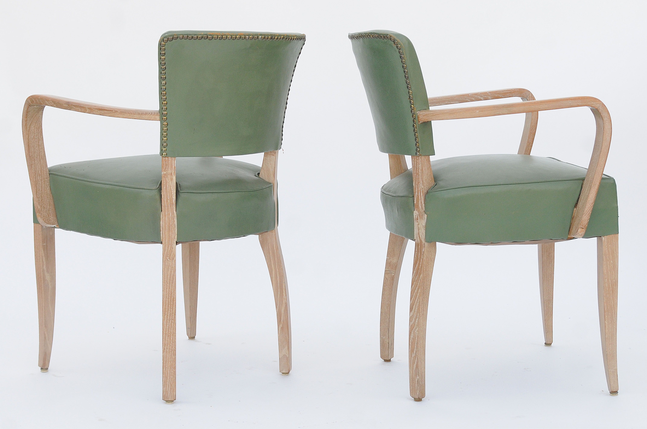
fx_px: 862
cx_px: 324
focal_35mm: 48
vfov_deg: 28.0
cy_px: 214
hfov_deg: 41.2
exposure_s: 1/320
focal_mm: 32
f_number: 5.6
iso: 500
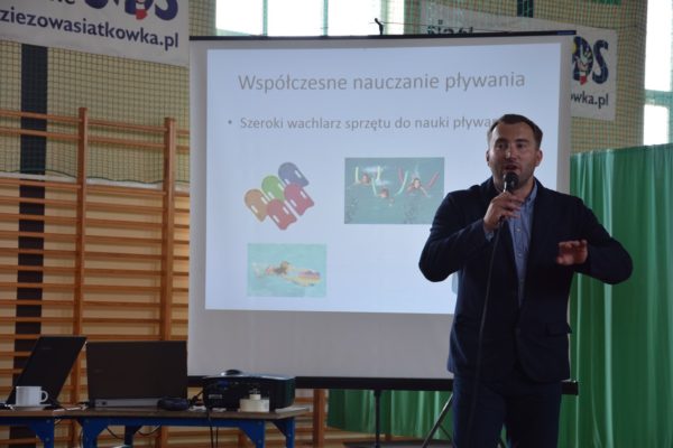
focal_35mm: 99
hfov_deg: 20.6
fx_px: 1851
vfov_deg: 13.8
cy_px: 224
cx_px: 336
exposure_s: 1/60
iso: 450
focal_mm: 66
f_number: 5.3
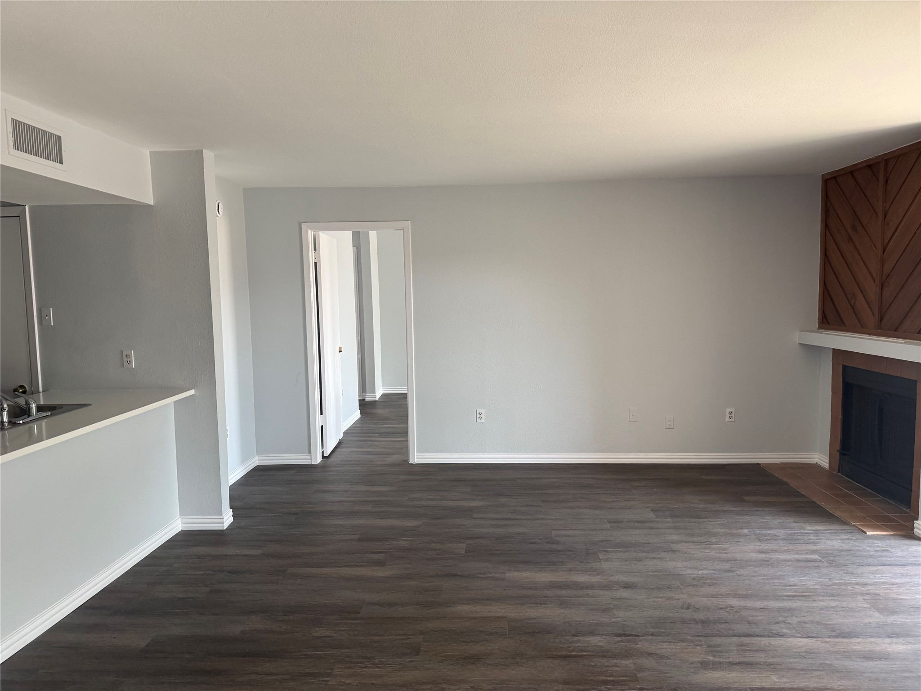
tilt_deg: -5.1
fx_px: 639
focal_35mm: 24
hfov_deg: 71.6
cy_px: 346
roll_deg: +0.7
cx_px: 460
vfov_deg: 56.8
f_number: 1.78
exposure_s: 1/121
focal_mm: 6.76
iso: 160
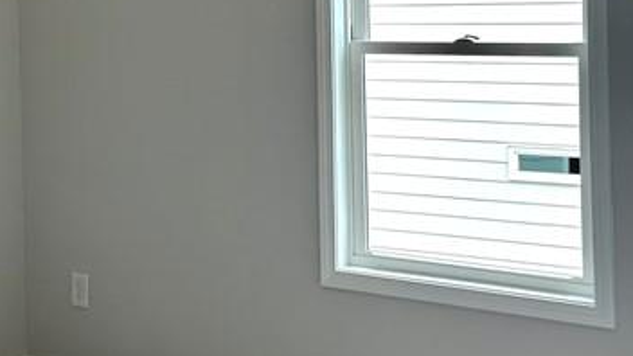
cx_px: 252
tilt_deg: -1.6
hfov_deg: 27.8
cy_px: 32
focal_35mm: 76
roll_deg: +0.9
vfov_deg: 15.7
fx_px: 1276
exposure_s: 1/407
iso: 80
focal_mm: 6.86
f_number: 1.78
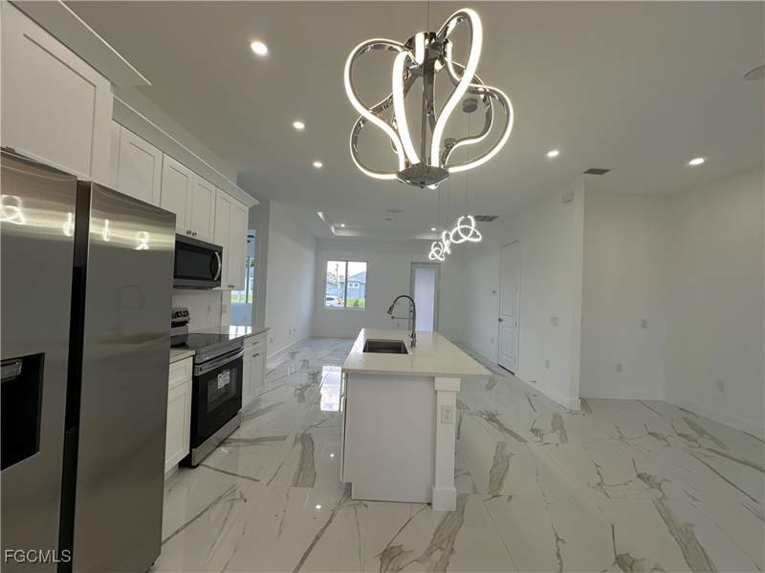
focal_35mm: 14
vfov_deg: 85.7
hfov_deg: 102.1
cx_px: 382
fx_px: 309
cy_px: 286
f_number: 2.2
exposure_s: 1/112
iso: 40
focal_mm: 2.22
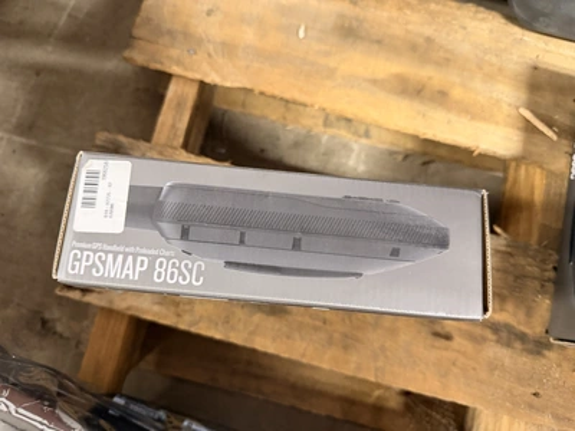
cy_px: 216
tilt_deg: -78.4
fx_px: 399
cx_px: 288
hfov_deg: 71.6
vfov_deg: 56.8
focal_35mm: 24
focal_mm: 6.76
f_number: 1.78
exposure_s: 1/40
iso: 640
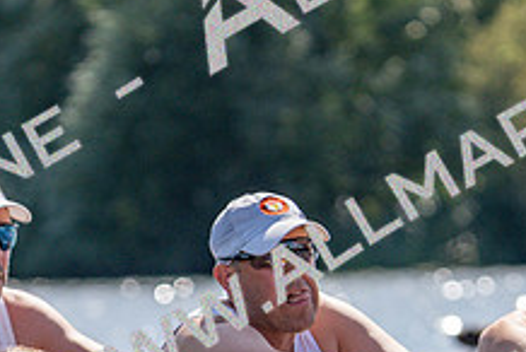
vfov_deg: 2.1
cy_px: 428
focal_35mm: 670
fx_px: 9803
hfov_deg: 3.1
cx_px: 333
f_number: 5.6
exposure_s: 1/2000
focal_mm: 252
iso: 320
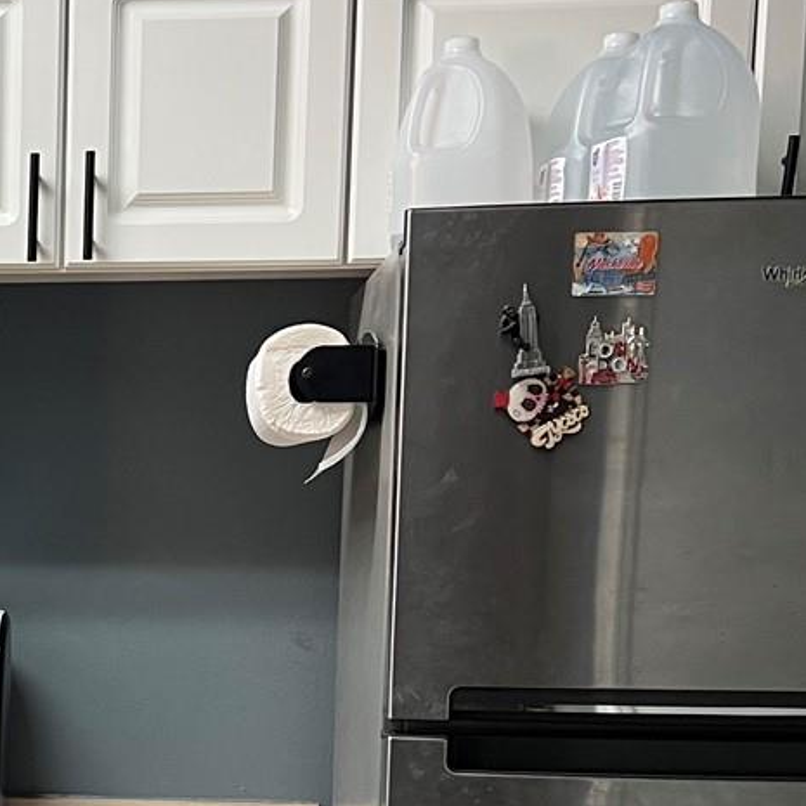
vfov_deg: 21.3
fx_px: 2081
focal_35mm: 79
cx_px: -114
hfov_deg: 20.7
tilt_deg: -9.1
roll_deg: -0.7
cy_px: 754
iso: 125
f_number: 1.5
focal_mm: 5.7
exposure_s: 1/60
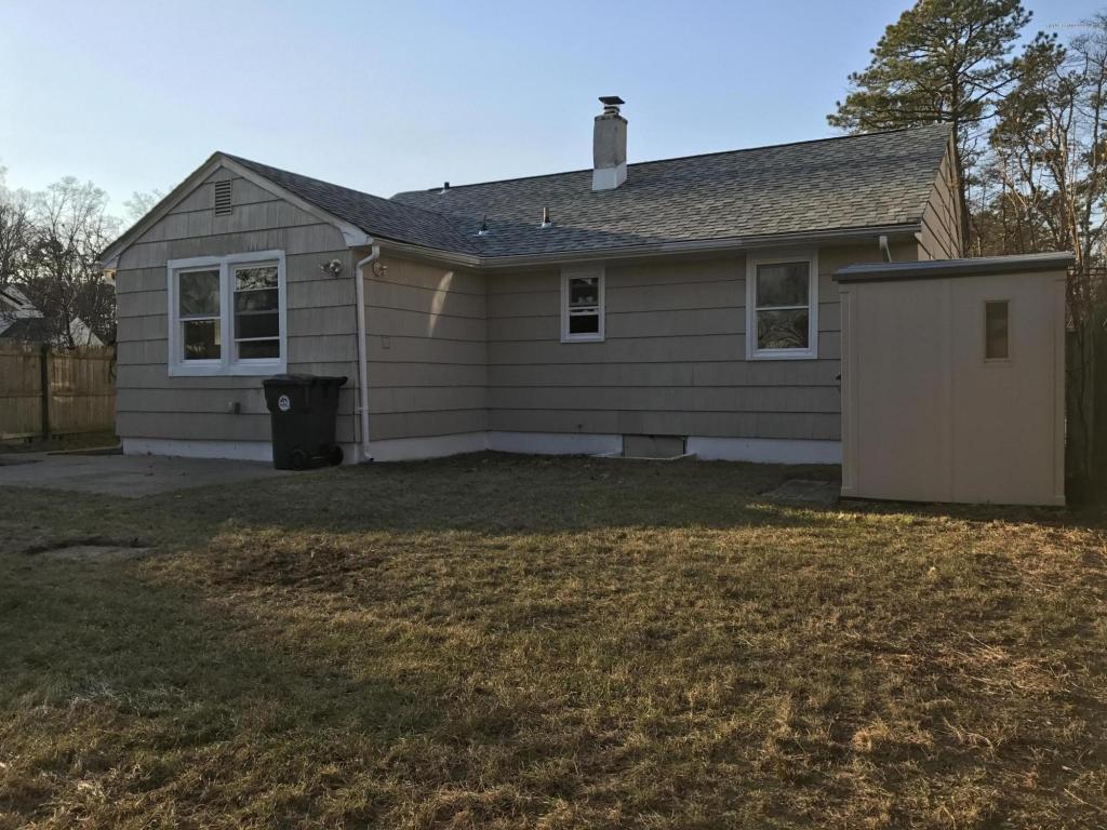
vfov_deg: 49.7
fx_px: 895
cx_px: 554
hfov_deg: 63.4
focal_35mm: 28
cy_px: 415
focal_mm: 3.99
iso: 20
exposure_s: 1/997
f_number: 1.8
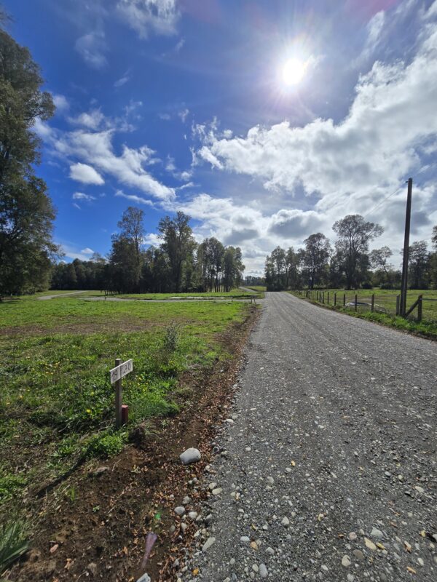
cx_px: 218
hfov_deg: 89.9
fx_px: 219
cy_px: 291
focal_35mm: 13
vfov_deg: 106.2
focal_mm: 2.2
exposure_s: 1/8457
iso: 50
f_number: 2.2
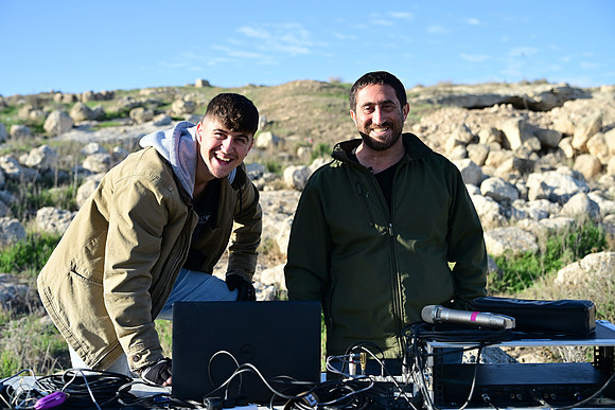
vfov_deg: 29.3
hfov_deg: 42.7
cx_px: 308
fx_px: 786
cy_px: 205
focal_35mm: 46
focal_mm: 46
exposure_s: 1/2000
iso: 320
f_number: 3.5
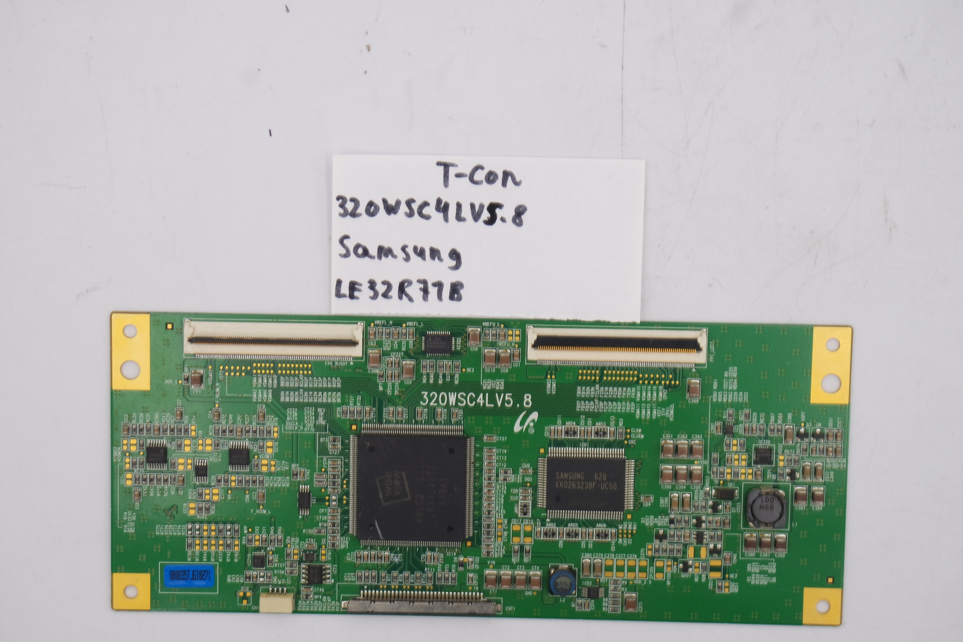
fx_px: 1926
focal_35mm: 72
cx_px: 482
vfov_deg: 18.9
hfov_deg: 28.1
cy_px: 321
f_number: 5.6
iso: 200
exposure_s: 1/125
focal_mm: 27
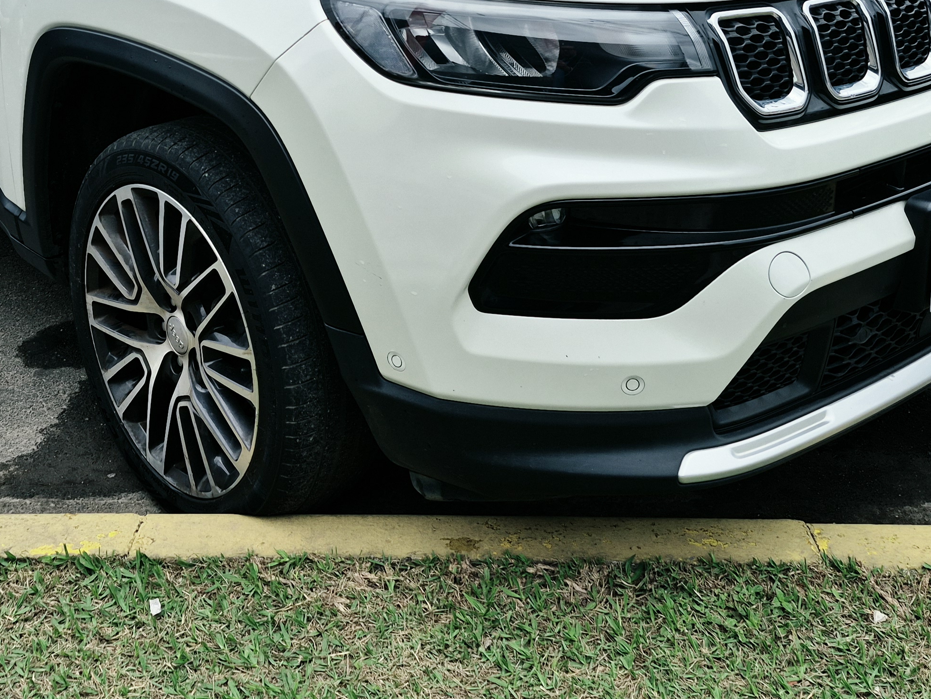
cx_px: 378
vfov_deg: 29.5
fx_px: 1264
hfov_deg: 40.3
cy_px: 61
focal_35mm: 47
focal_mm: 5.4
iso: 25
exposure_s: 1/896
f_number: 1.8
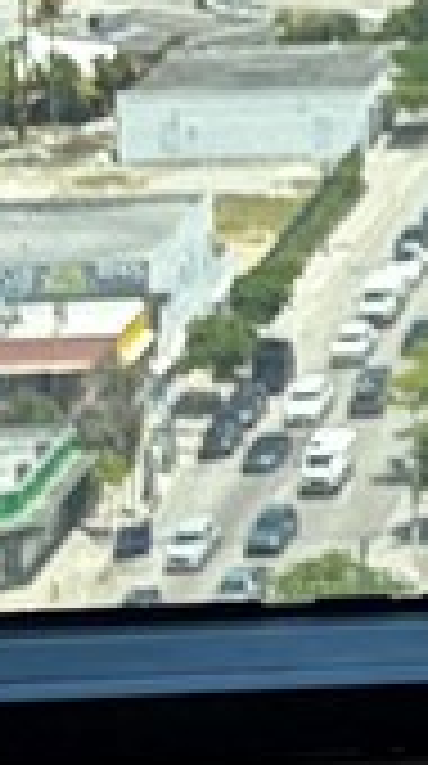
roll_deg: -0.6
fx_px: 5414
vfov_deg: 7.6
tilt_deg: -1.3
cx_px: 2244
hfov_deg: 4.0
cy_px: -1053
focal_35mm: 267
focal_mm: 5.96
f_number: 1.6
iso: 50
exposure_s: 1/1706
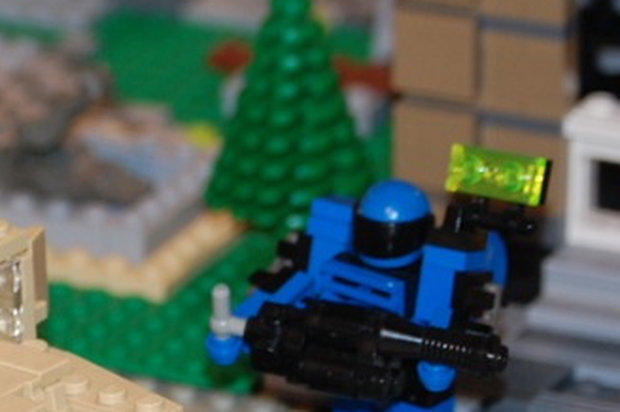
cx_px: -195
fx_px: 4431
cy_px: 256
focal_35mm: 258
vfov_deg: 5.3
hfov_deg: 7.9
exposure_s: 1/60
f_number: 4
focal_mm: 55
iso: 400
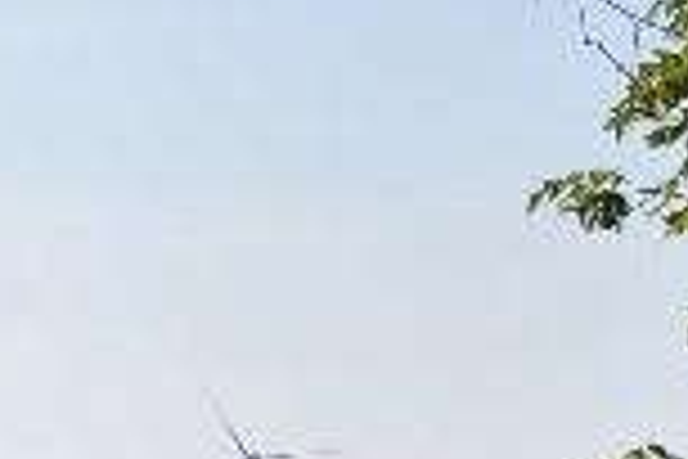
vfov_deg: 6.2
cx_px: -1061
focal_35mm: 210
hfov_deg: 8.7
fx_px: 4019
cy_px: 1132
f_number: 9
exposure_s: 1/320
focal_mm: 21
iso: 100
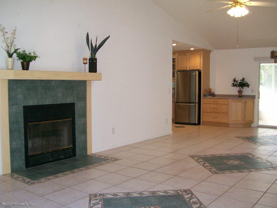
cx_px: 138
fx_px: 288
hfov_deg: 51.4
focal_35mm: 36
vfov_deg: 39.7
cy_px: 104
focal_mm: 6
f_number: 2.7
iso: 140
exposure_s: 1/64
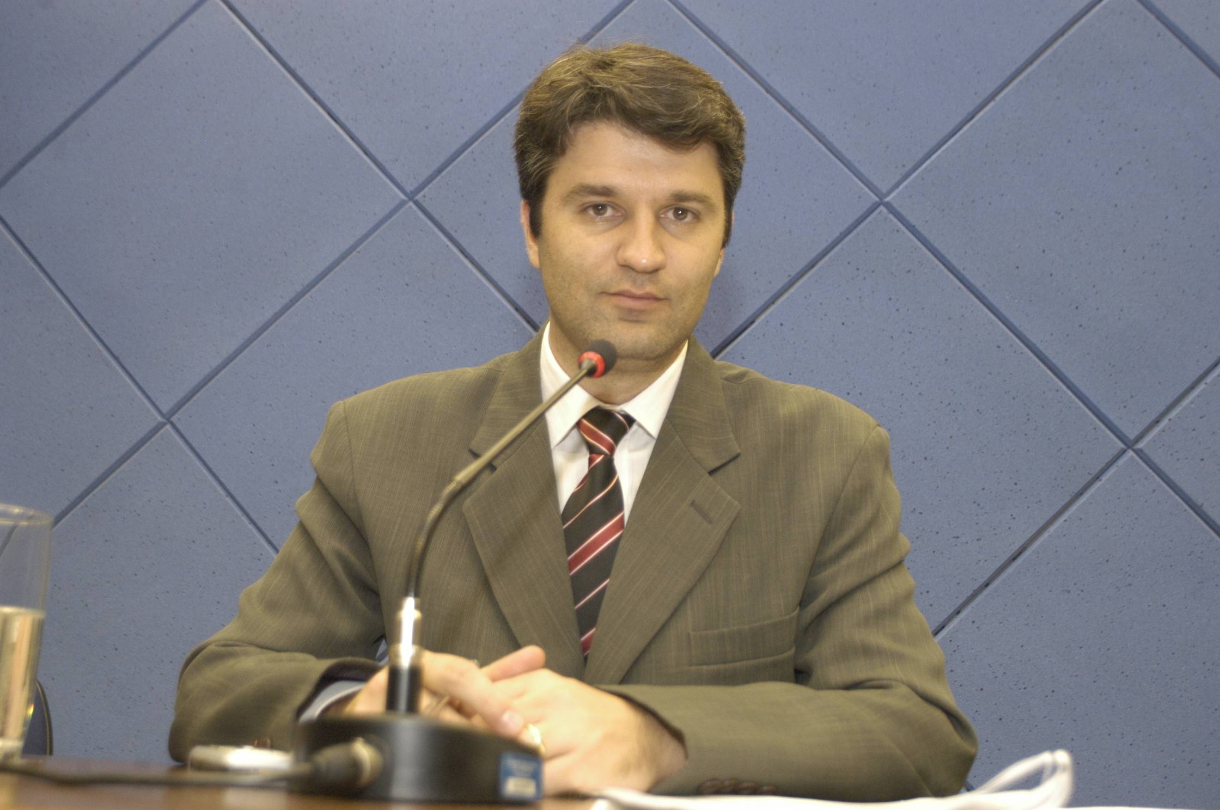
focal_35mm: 40
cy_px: 405
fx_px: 1371
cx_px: 610
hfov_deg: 48.0
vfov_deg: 32.9
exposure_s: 1/60
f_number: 3.8
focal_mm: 27
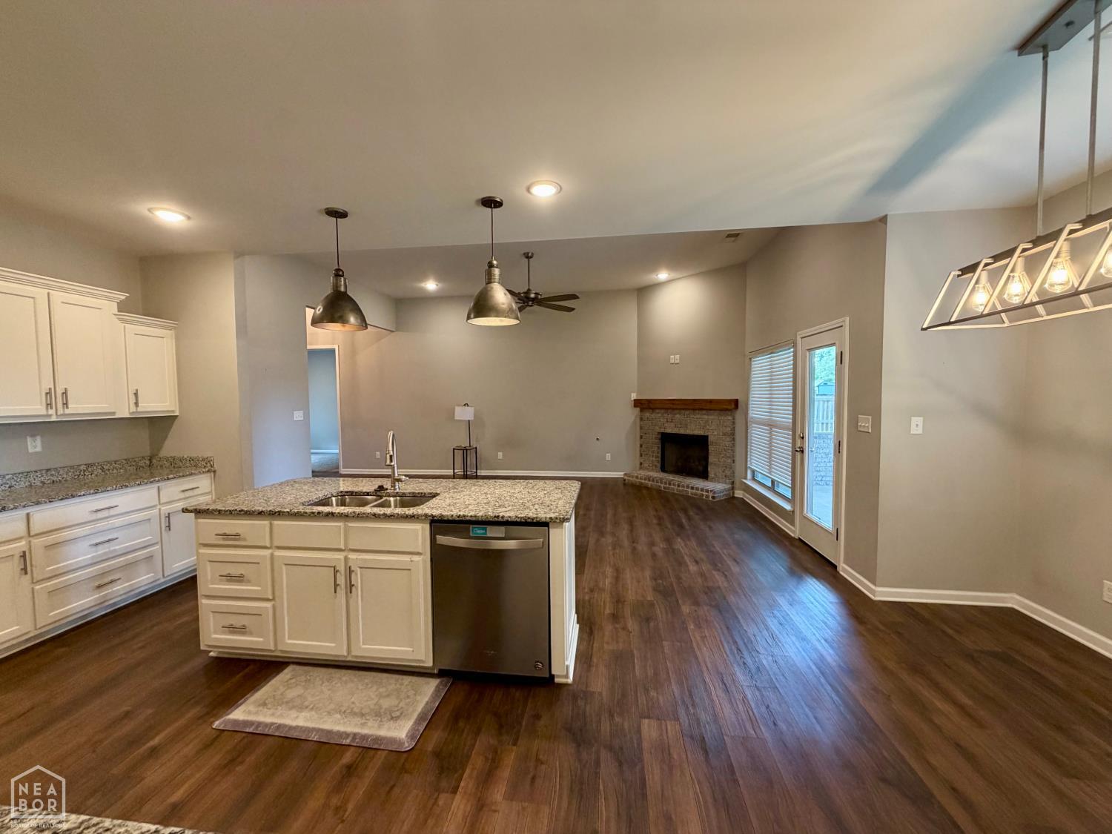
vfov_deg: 85.7
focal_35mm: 14
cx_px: 556
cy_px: 417
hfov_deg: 102.1
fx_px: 450
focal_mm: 2.22
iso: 250
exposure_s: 1/60
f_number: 2.2
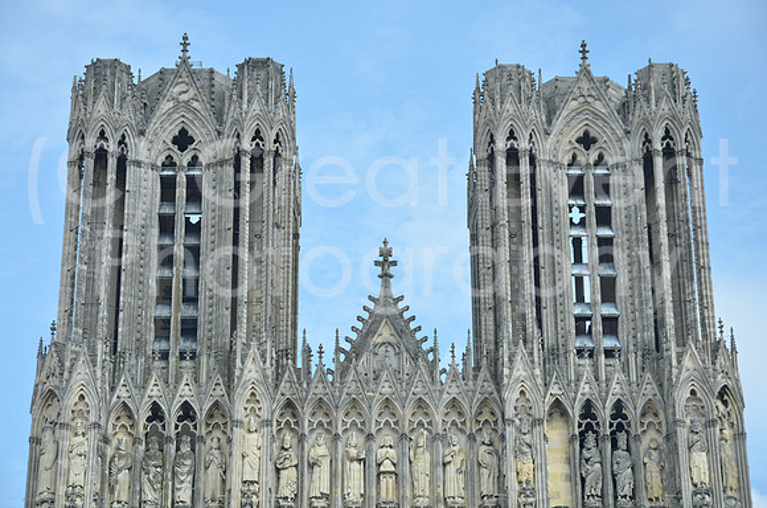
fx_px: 2232
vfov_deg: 13.0
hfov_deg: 19.5
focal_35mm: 105
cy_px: 254
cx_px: 384
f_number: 6.3
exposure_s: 1/640
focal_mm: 70
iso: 200
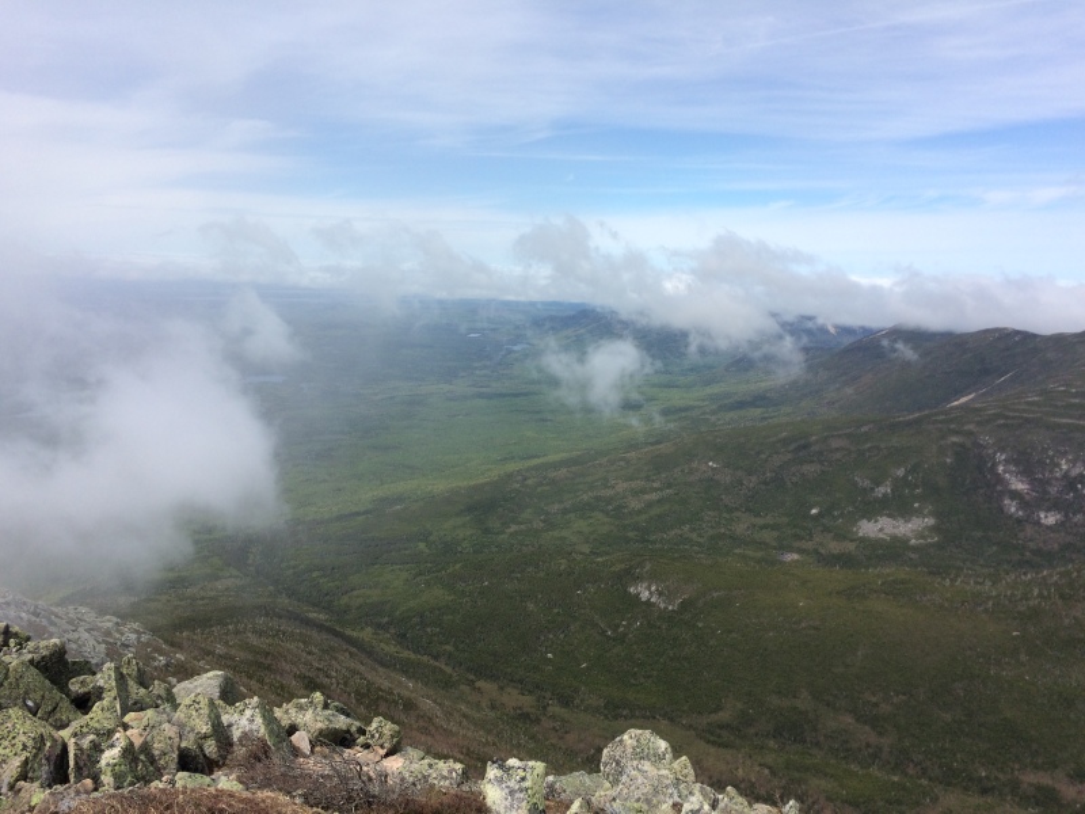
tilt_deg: -10.3
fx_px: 909
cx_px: 542
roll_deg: -0.4
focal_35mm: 29
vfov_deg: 48.2
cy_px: 407
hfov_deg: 61.7
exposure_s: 1/2564
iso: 32
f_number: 2.2
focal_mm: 4.15
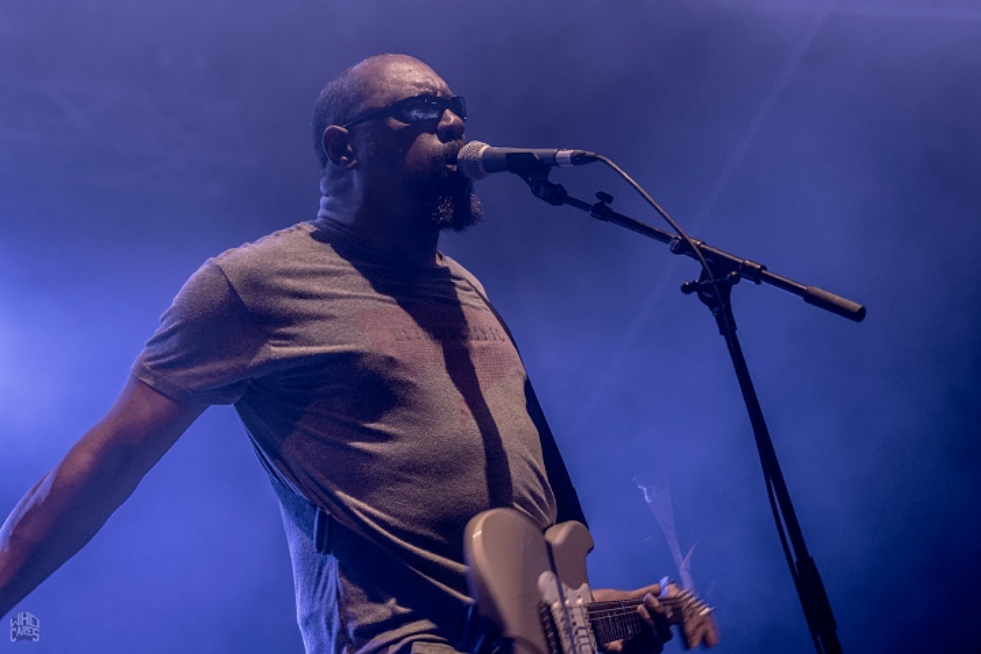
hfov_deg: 19.5
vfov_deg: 13.0
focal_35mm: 105
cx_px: 490
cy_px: 327
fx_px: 2861
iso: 1600
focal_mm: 70
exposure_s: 1/100
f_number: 2.8
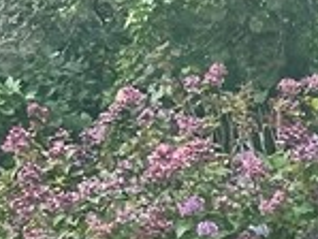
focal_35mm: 330
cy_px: 604
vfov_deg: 4.4
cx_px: 775
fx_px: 3034
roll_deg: -1.7
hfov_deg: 5.8
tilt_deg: -8.4
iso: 64
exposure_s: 1/1041
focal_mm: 6.86
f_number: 1.78
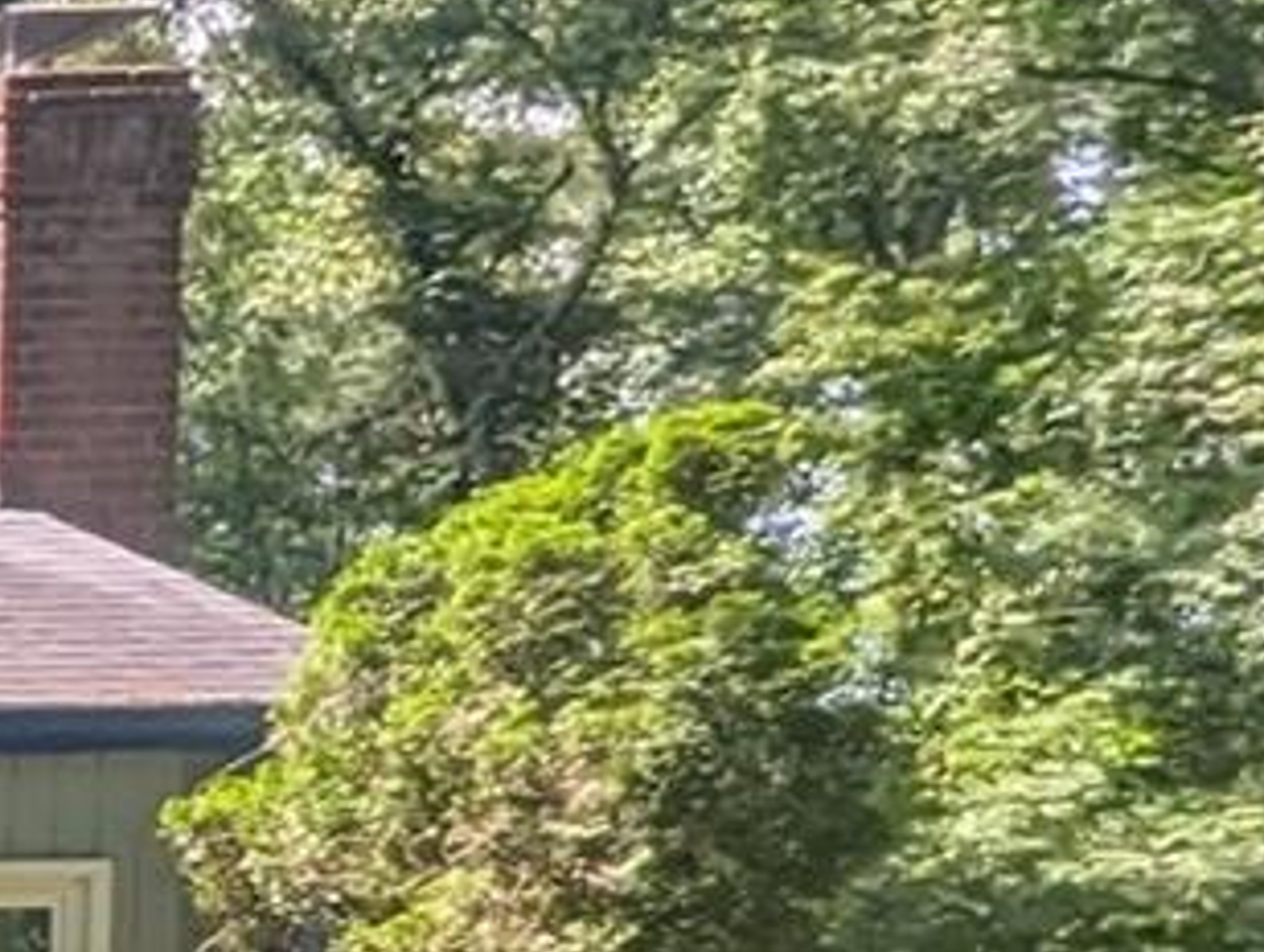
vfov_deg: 16.3
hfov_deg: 10.4
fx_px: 3145
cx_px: -2848
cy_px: 1252
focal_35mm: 86
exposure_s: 1/489
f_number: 2.2
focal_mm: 1.95
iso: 48
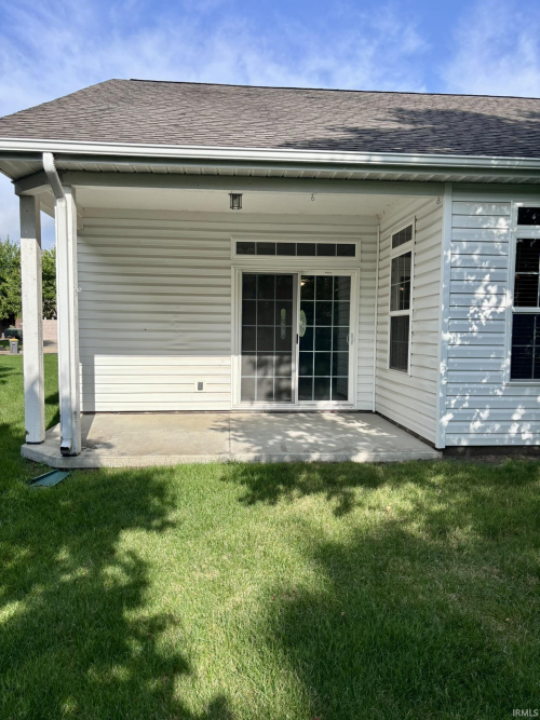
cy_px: 360
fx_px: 541
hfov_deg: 53.0
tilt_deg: -4.1
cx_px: 270
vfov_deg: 67.3
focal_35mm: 26
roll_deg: -1.7
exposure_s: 1/2242
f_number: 1.6
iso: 50
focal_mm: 5.96
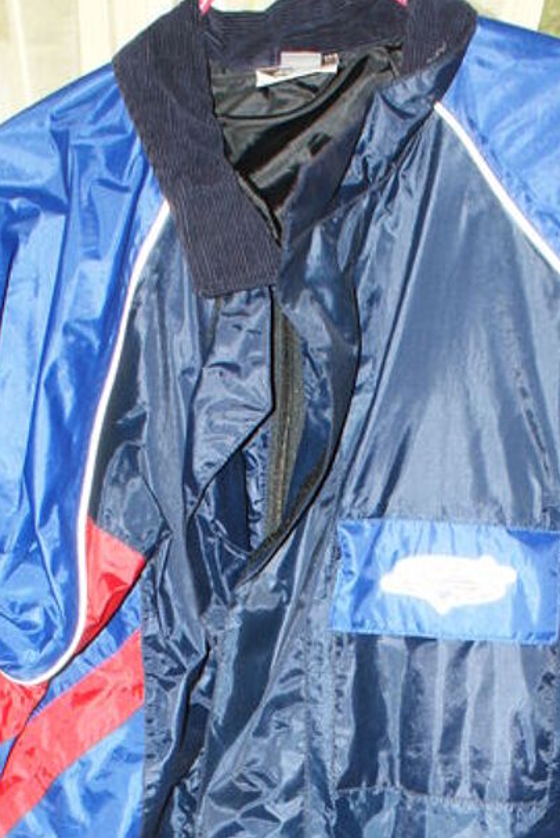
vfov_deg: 25.4
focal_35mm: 74
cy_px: 922
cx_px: 340
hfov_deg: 18.4
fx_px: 1724
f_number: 5.6
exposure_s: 1/60
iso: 400
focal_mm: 20
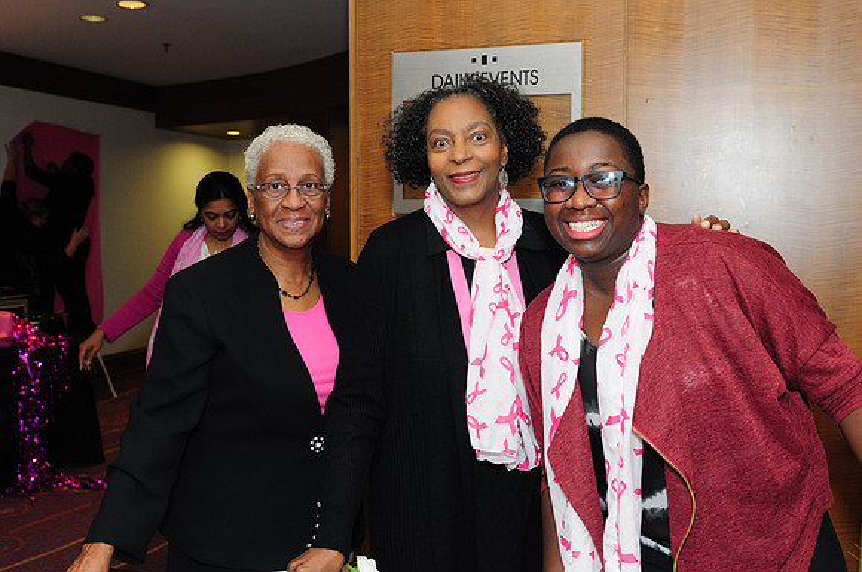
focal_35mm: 36
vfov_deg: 36.8
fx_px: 861
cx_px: 431
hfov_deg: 53.2
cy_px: 286
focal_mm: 24
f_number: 4.5
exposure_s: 1/60
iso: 800
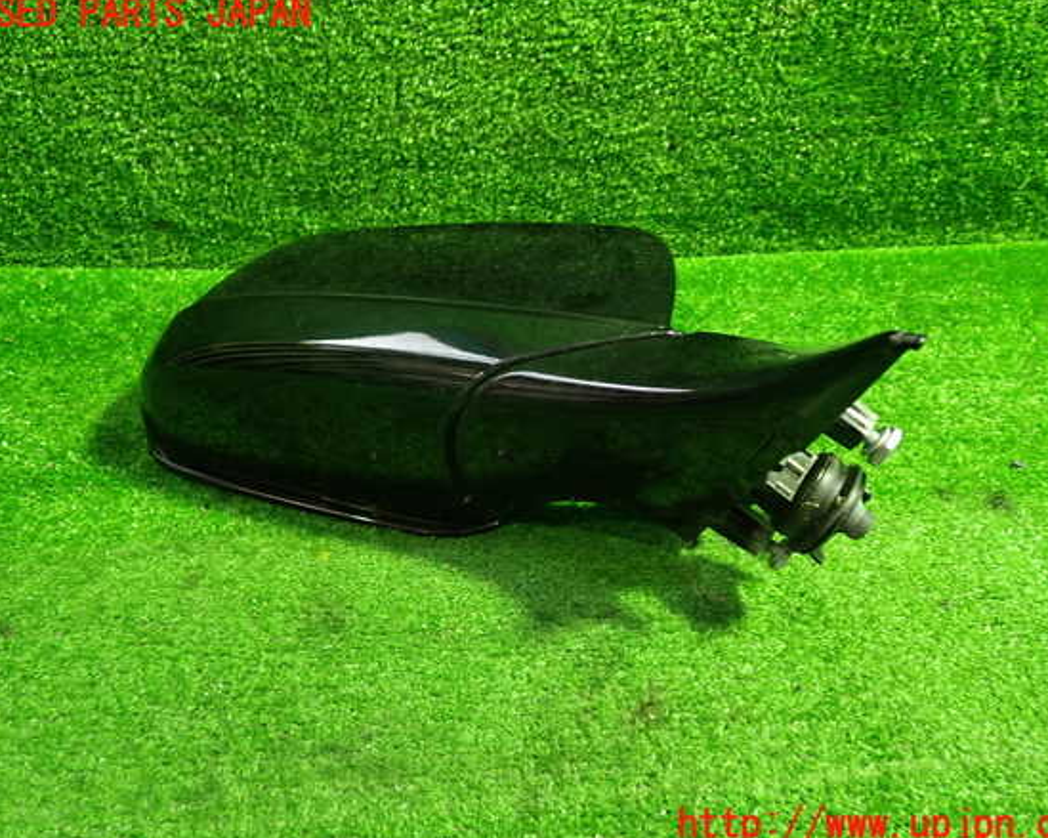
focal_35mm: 32
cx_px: 536
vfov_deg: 45.8
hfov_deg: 55.7
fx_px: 992
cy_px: 420
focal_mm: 5.4
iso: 500
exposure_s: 1/30
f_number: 2.3
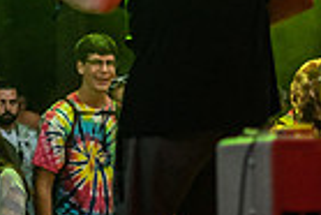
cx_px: -210
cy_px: -43
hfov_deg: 9.5
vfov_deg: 6.6
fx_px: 1857
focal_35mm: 208
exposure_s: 1/200
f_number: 2
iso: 1600
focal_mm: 50
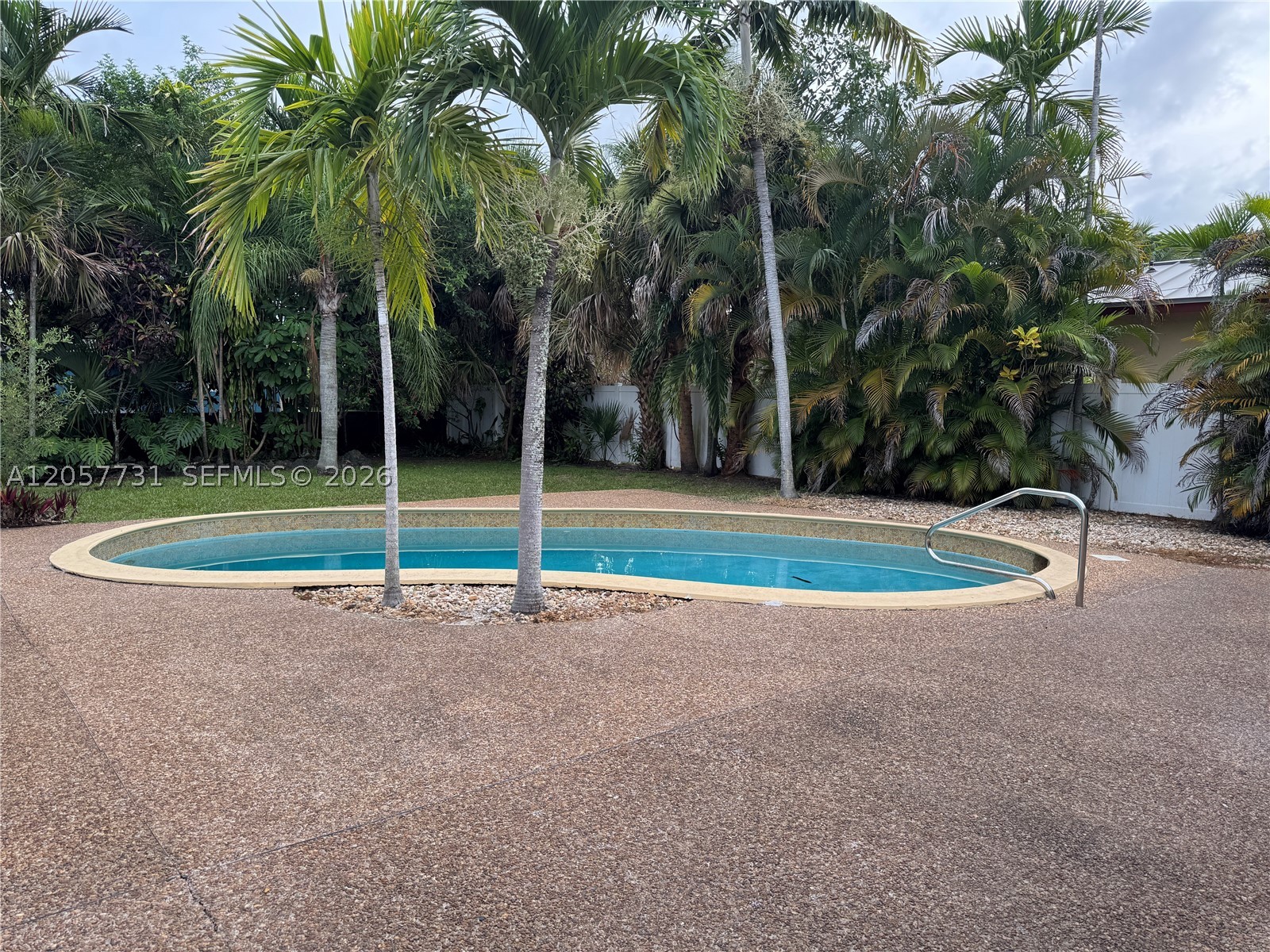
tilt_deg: -7.1
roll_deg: -0.5
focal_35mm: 24
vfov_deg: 56.8
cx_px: 635
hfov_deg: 71.6
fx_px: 881
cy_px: 476
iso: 80
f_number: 1.78
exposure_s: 1/664
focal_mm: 6.76
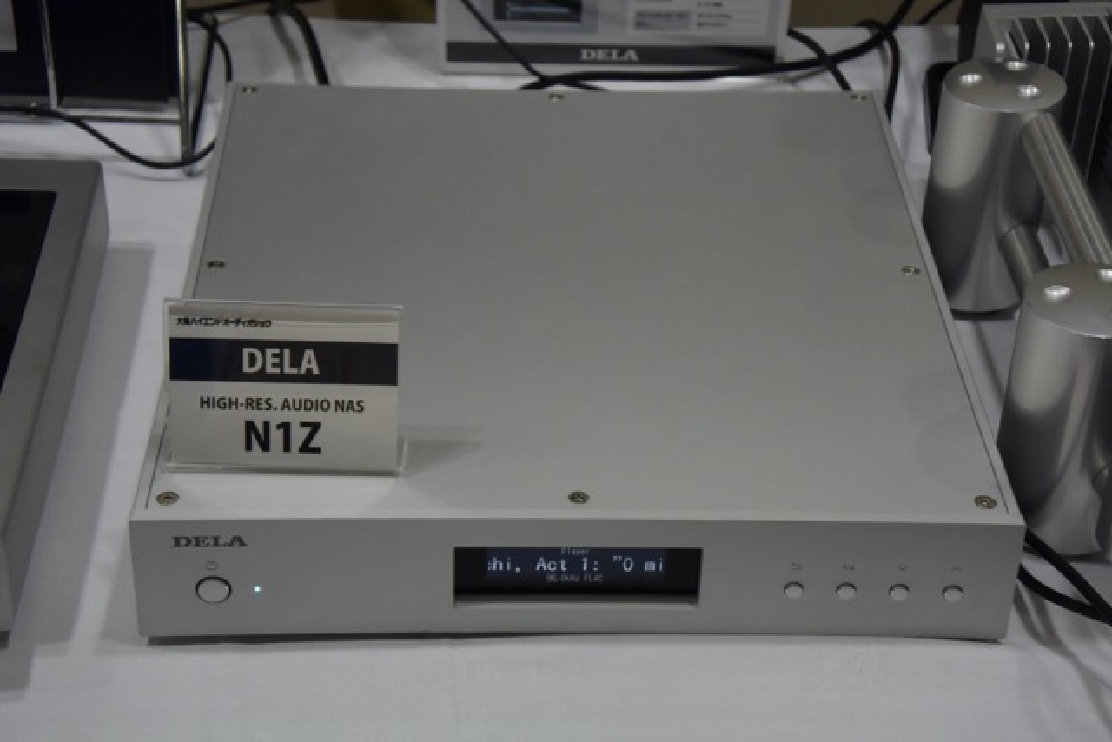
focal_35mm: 65
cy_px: 371
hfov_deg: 31.0
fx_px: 2008
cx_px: 556
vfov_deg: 20.9
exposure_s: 1/100
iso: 800
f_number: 5.3
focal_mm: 24.4
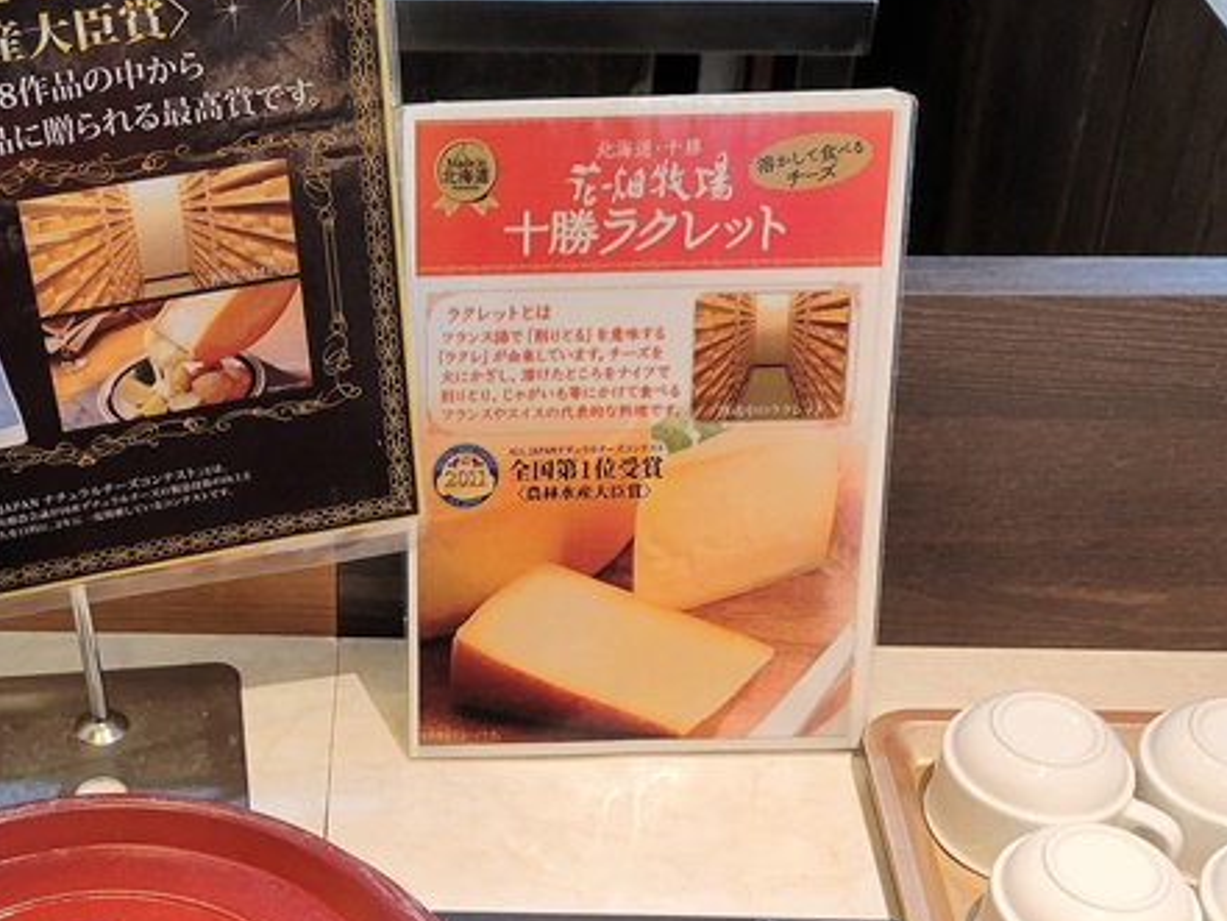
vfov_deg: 24.7
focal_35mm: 59
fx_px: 2092
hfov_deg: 32.3
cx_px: 359
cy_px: 598
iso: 200
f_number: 1.8
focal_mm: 5.4
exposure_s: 1/44
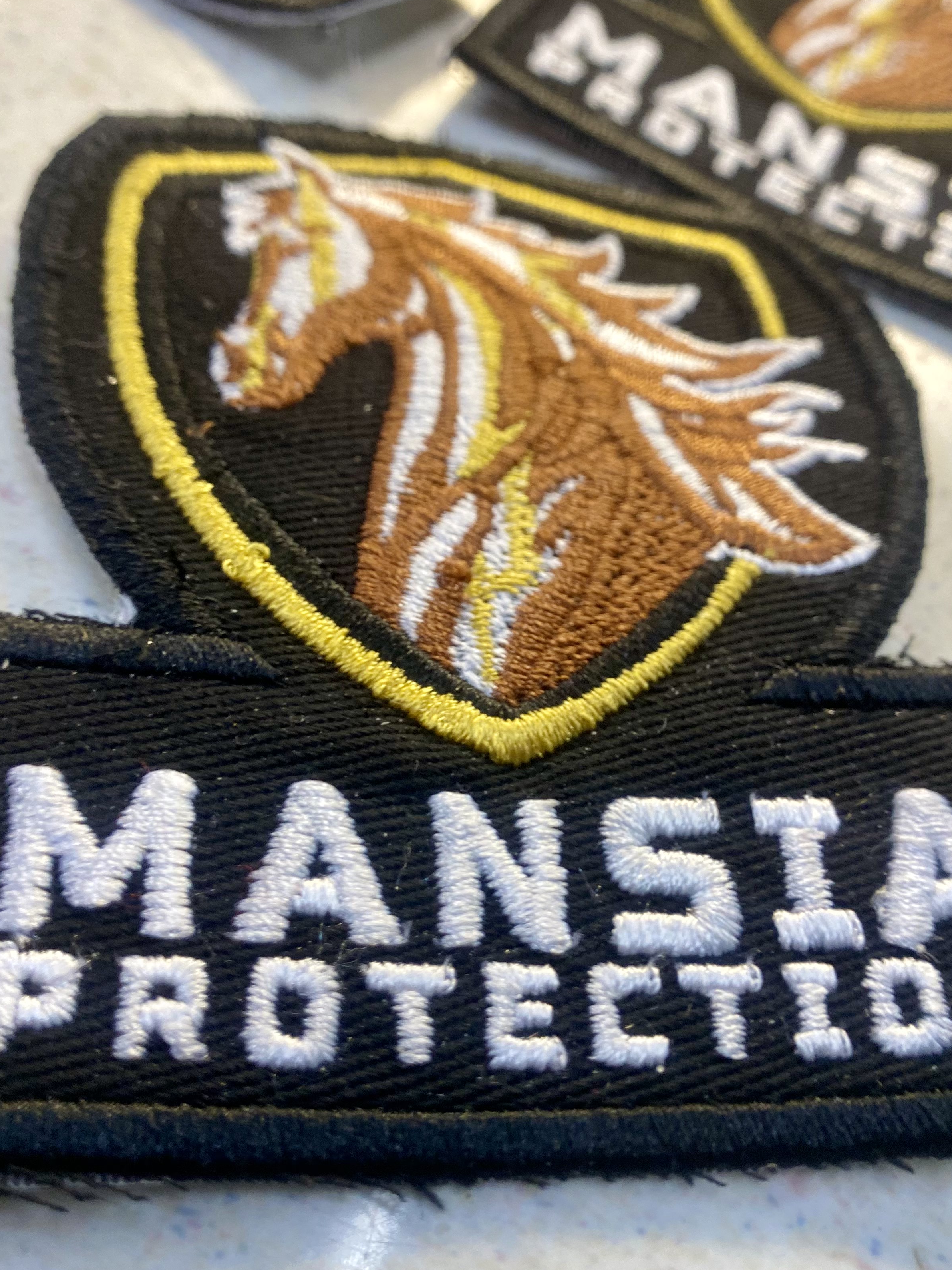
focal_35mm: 33
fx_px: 1210
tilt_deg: -50.8
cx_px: 487
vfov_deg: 55.3
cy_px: 666
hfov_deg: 42.9
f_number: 1.8
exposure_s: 1/50
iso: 100
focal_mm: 4.25
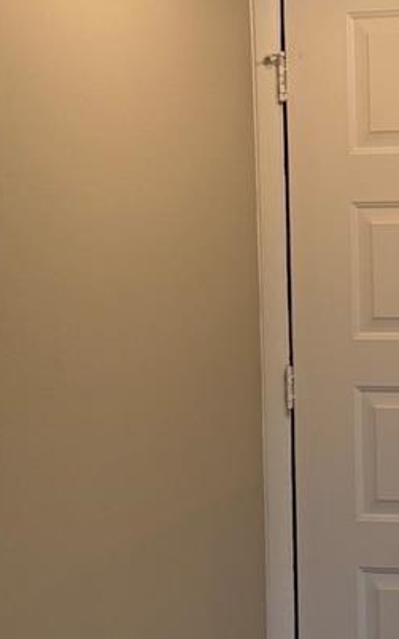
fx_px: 1323
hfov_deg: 16.7
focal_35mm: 76
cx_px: 413
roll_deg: +2.1
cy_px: 310
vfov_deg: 27.1
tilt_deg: -2.2
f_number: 1.78
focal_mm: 6.76
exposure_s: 1/120
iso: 160
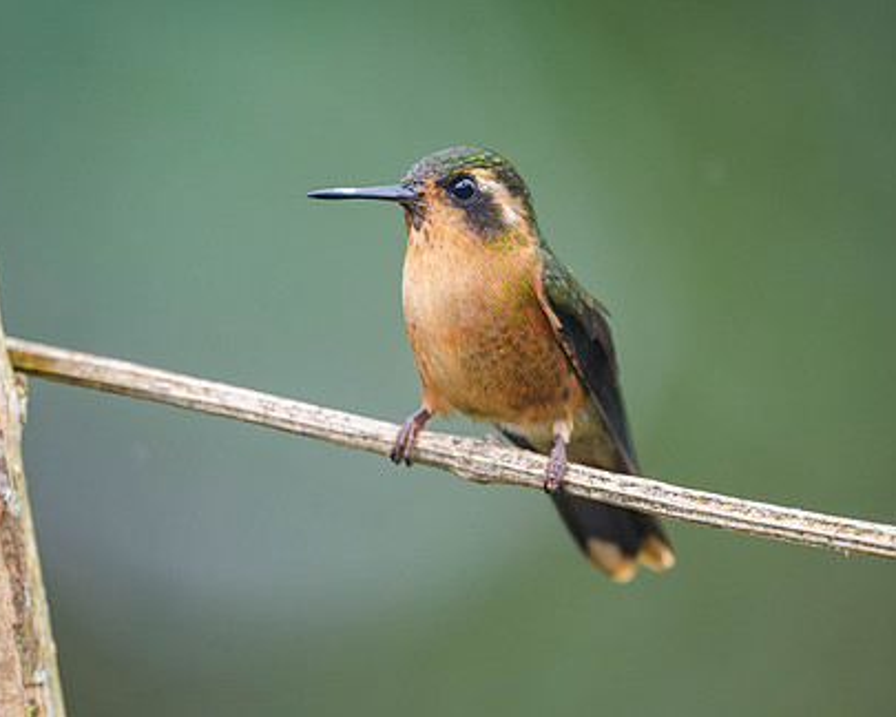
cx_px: 435
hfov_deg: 1.9
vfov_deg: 1.5
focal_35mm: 1017
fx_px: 26969
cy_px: 259
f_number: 2.8
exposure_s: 1/1250
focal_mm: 400
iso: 1400
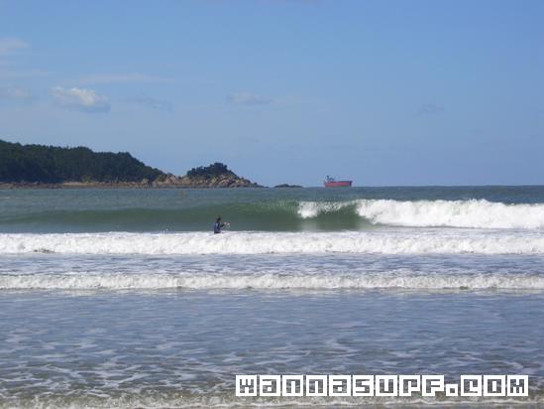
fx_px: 1713
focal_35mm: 109
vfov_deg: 13.6
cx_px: 272
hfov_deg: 18.0
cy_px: 204
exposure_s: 1/640
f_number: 7.5
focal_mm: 23.4
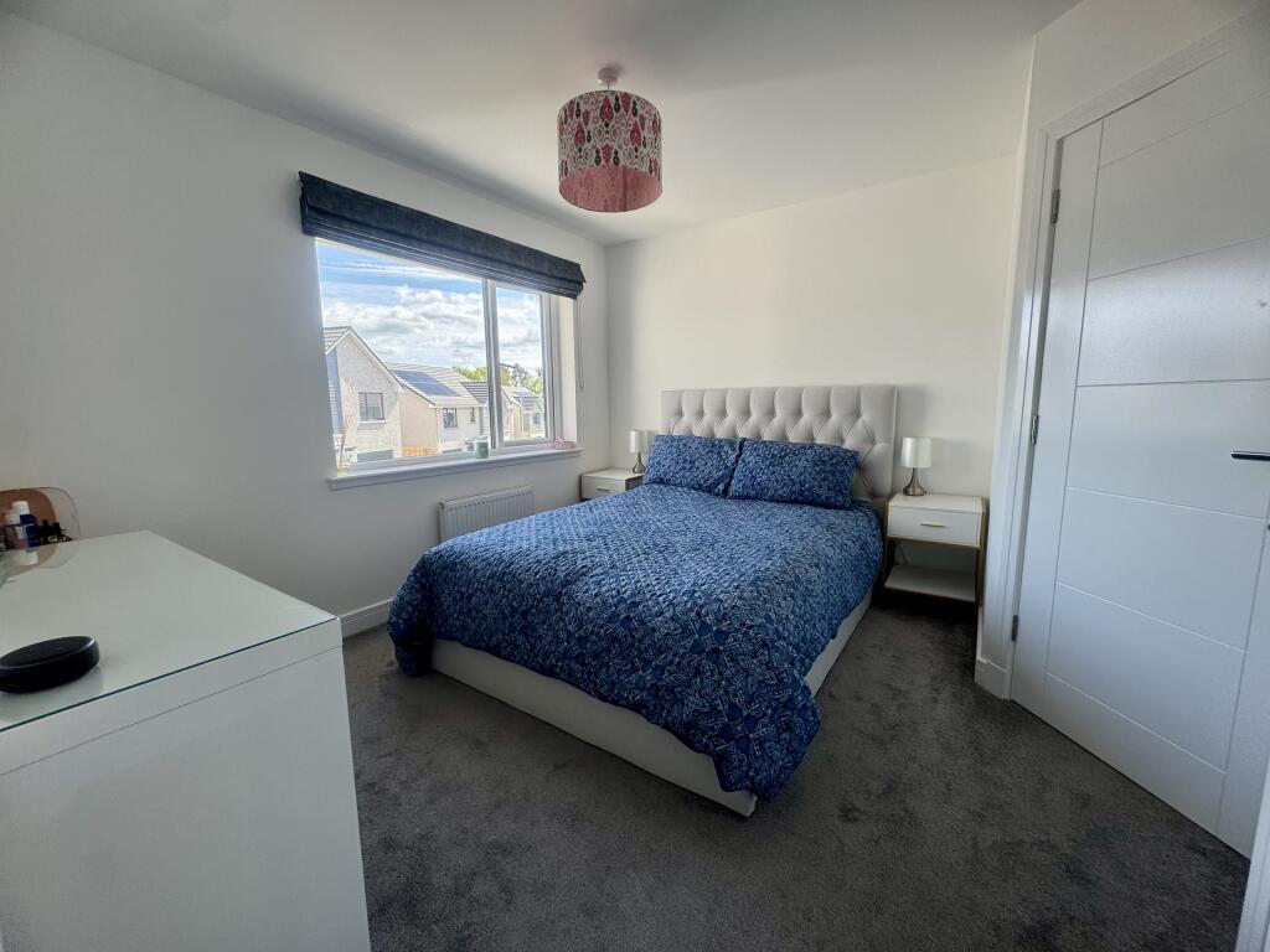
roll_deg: +0.4
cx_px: 635
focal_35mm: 14
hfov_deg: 102.1
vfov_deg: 85.7
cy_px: 476
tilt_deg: -8.1
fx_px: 514
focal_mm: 2.22
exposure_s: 1/189
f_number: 2.2
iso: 40
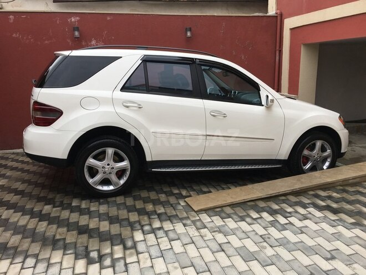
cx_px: 183
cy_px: 138
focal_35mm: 29
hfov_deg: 61.7
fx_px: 307
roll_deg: +1.3
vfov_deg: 48.2
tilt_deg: -13.5
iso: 25
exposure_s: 1/158
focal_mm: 4.15
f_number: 2.2
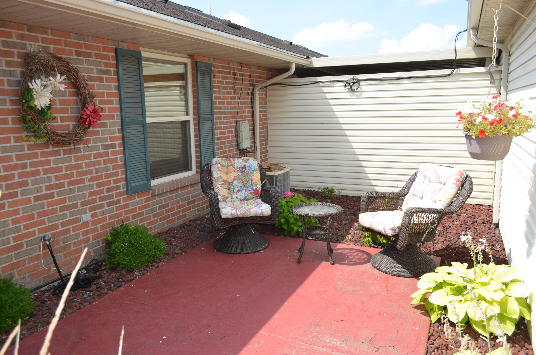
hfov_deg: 67.5
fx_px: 401
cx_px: 268
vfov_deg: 47.7
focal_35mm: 27
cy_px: 178
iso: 100
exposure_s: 1/200
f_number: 6.3
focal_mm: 18
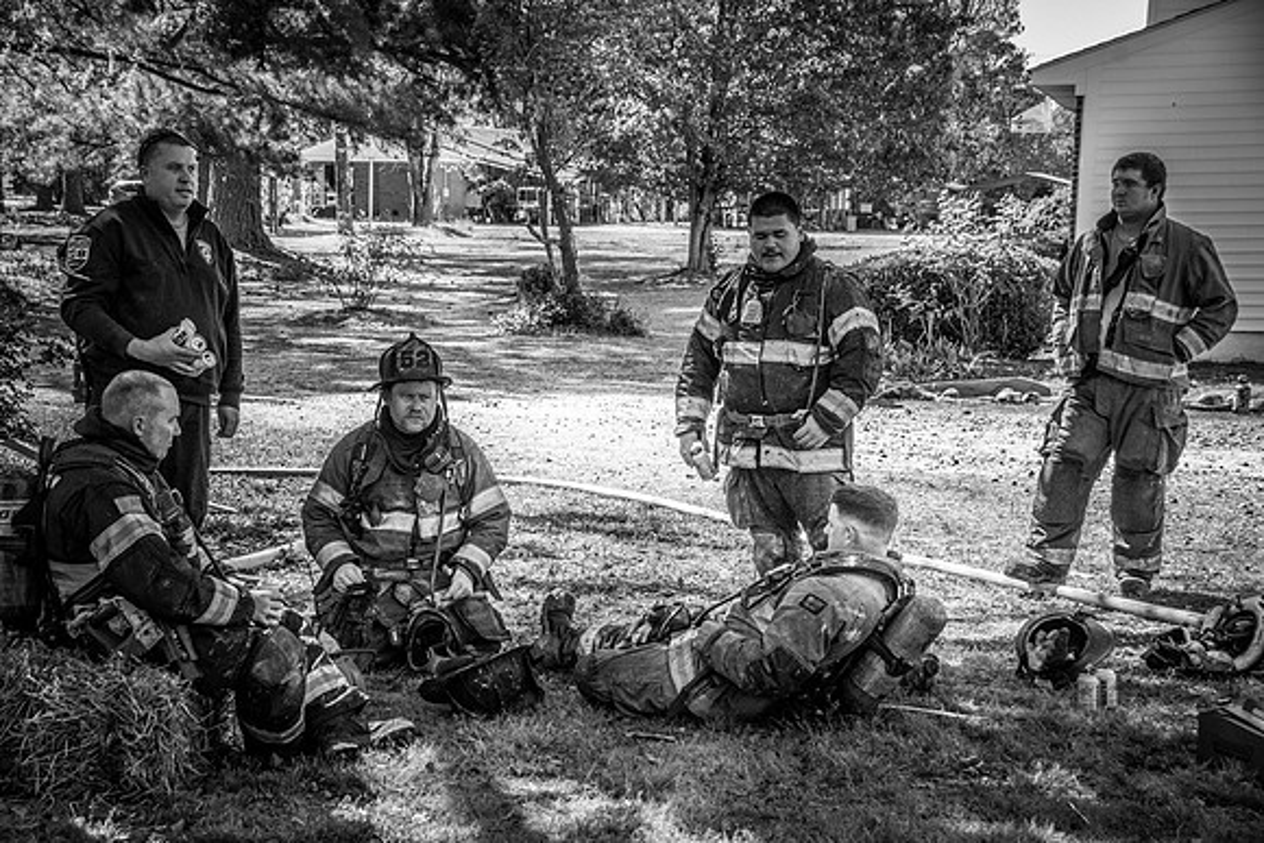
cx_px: 632
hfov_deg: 30.5
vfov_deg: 20.6
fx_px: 2318
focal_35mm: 66
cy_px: 422
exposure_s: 1/1000
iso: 2200
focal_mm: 44
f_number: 9
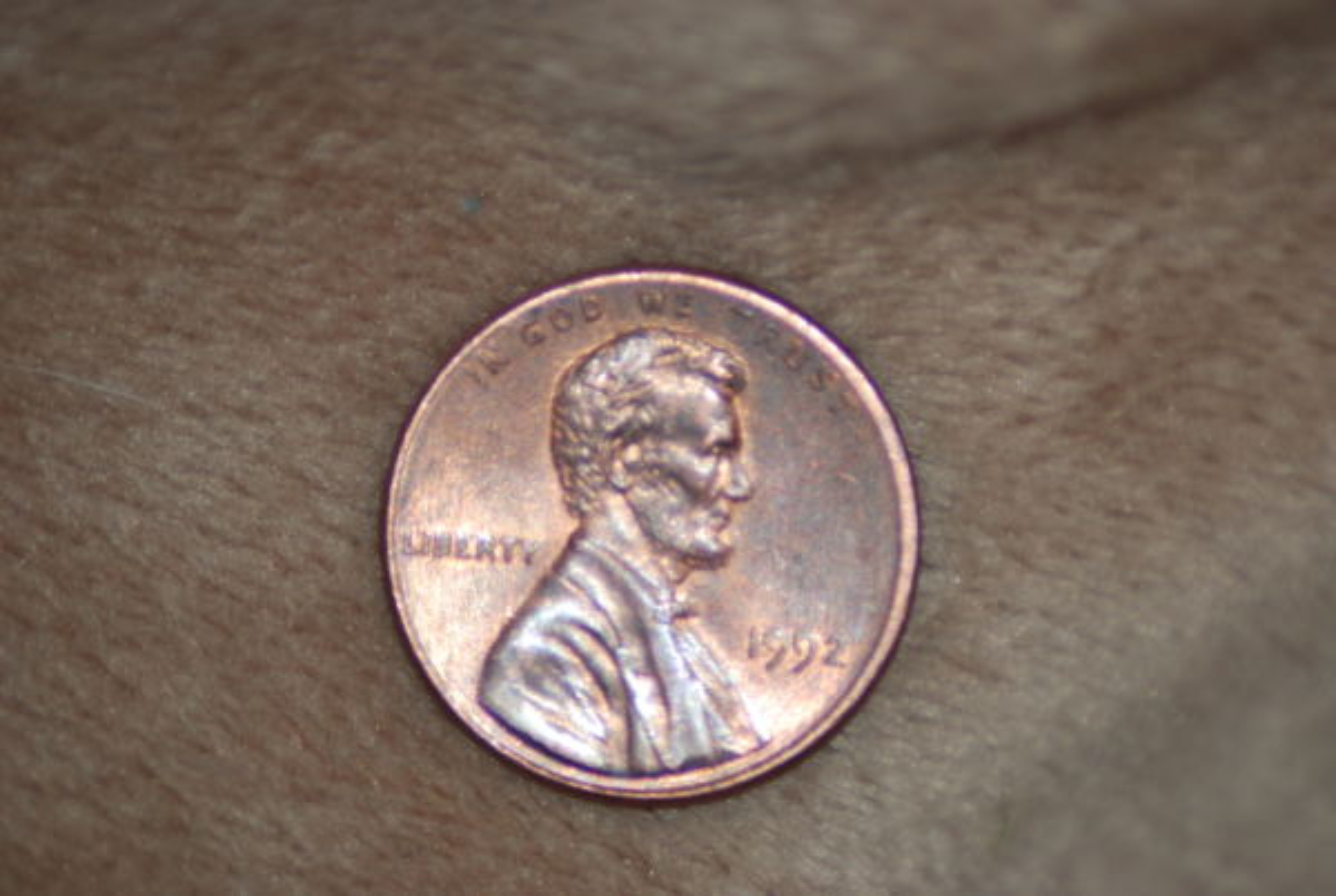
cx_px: 668
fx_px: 16724
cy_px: 448
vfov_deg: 3.1
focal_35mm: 450
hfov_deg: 4.6
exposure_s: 1/60
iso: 200
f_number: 5.6
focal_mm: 300
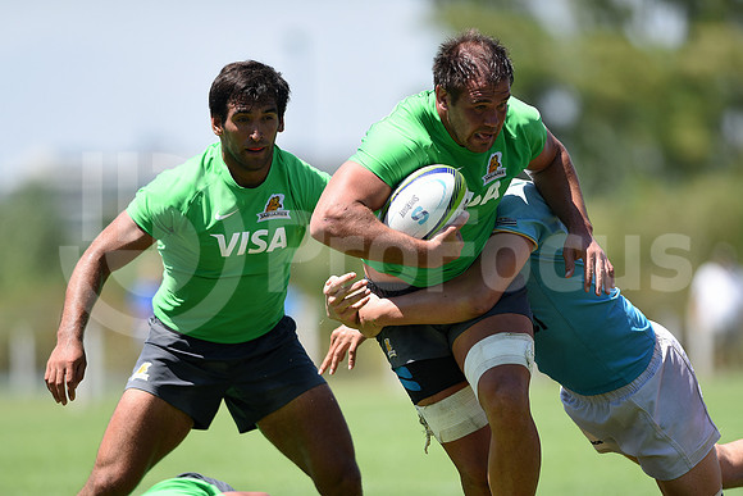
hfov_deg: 6.9
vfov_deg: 4.6
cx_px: 372
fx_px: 6193
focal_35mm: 300
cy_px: 248
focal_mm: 300
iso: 200
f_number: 2.8
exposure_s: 1/2000
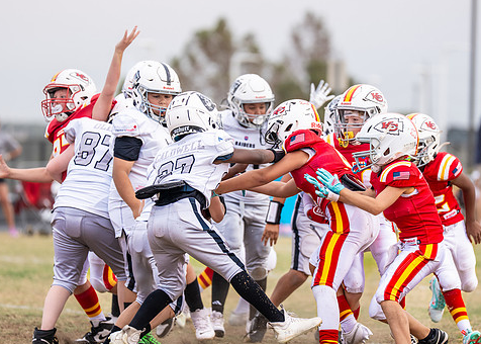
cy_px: 205
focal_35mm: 333
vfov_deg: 4.3
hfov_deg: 6.1
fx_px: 4549
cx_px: 267
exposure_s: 1/1600
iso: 160
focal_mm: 200
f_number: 2.8
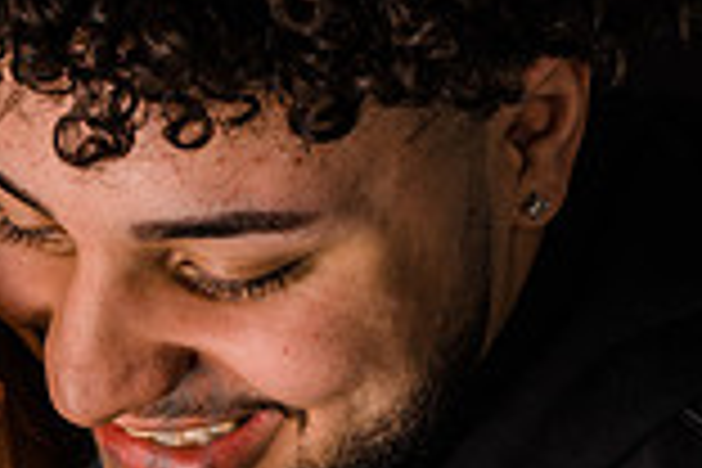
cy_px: 558
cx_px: -32
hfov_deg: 10.9
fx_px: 3627
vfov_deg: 7.3
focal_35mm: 186
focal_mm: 50
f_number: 5.6
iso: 200
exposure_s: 1/200
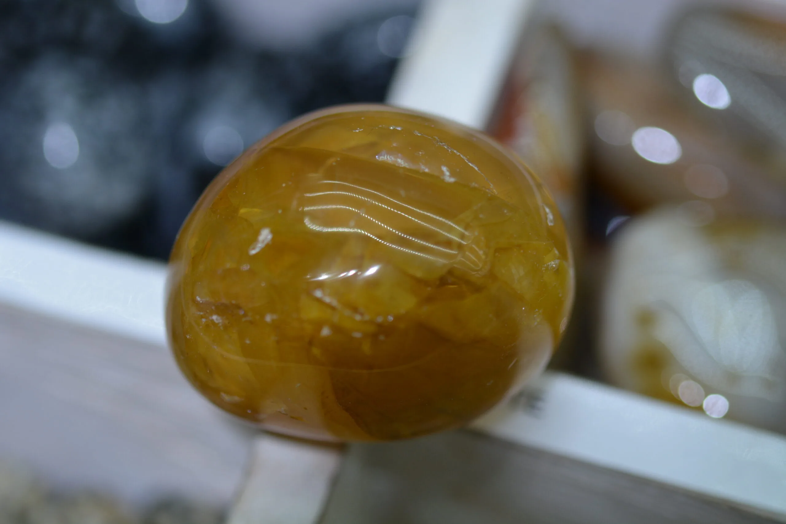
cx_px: 393
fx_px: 3439
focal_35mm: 158
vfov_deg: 8.7
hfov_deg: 13.0
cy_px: 262
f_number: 4
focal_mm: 105
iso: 400
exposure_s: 1/320
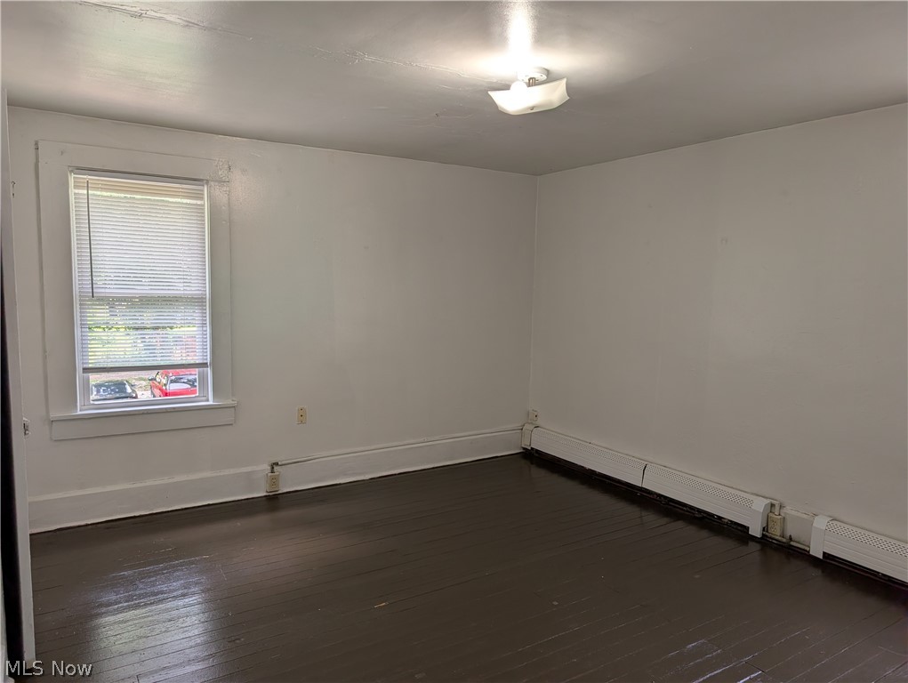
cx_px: 454
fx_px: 630
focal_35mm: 24
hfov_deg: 71.5
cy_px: 342
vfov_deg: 56.9
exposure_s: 1/60
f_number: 1.68
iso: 31
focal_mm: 6.9
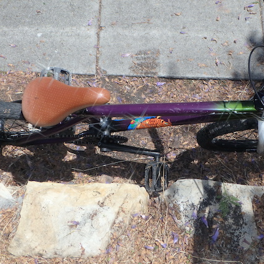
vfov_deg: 30.4
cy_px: 91
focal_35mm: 56
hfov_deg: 30.5
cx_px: 148
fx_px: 483
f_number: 4.9
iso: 125
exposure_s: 1/1000
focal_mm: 6
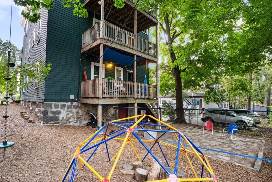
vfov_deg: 70.4
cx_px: 141
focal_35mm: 17
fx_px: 128
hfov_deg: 93.2
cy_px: 95
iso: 500
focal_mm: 16
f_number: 11
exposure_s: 1/25
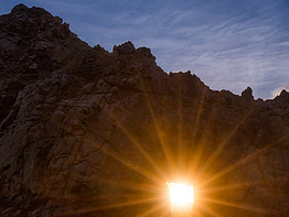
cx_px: 181
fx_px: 351
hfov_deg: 44.4
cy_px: 168
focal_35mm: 42
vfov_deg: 33.6
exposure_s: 1/8
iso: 100
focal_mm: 25
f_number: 14
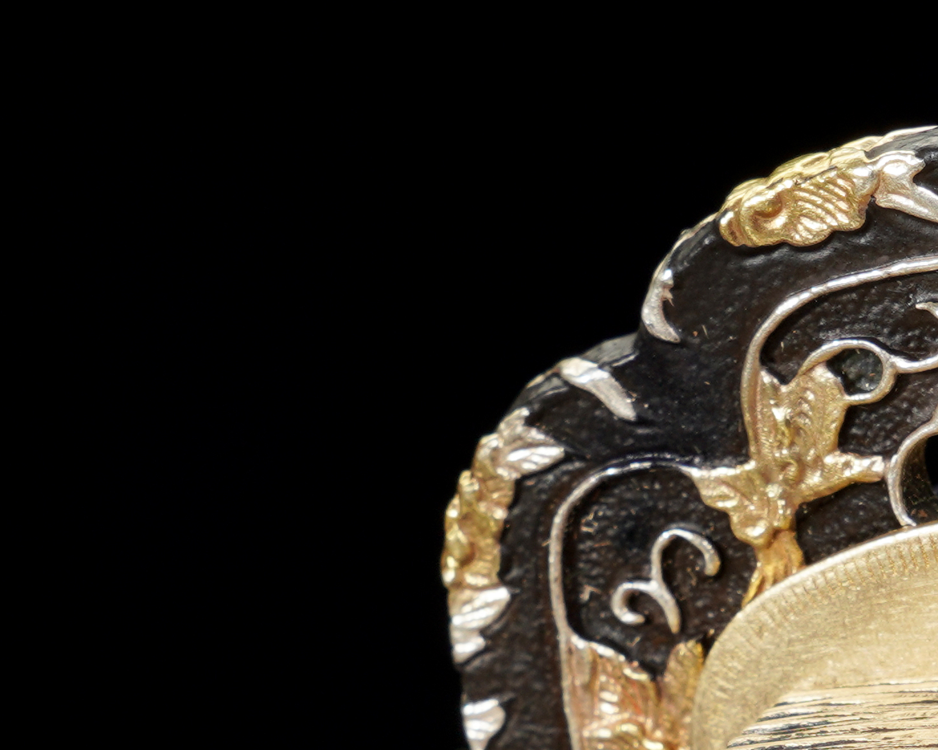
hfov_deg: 7.9
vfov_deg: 6.3
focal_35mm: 244
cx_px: 752
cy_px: 690
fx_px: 6762
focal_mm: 42.1
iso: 100
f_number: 8
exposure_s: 1/160
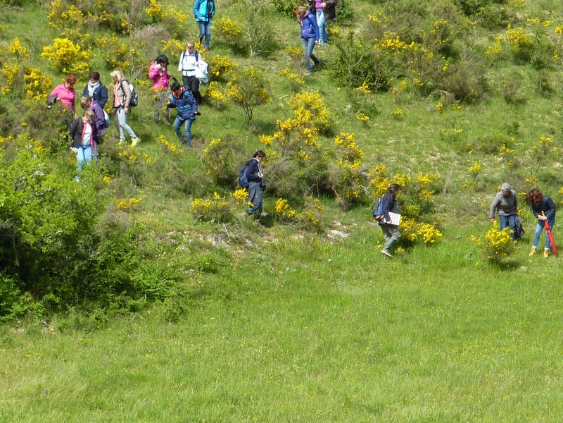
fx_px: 3741
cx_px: 282
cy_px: 212
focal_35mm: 230
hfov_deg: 8.6
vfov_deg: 6.5
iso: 80
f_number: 4.4
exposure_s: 1/250
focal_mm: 21
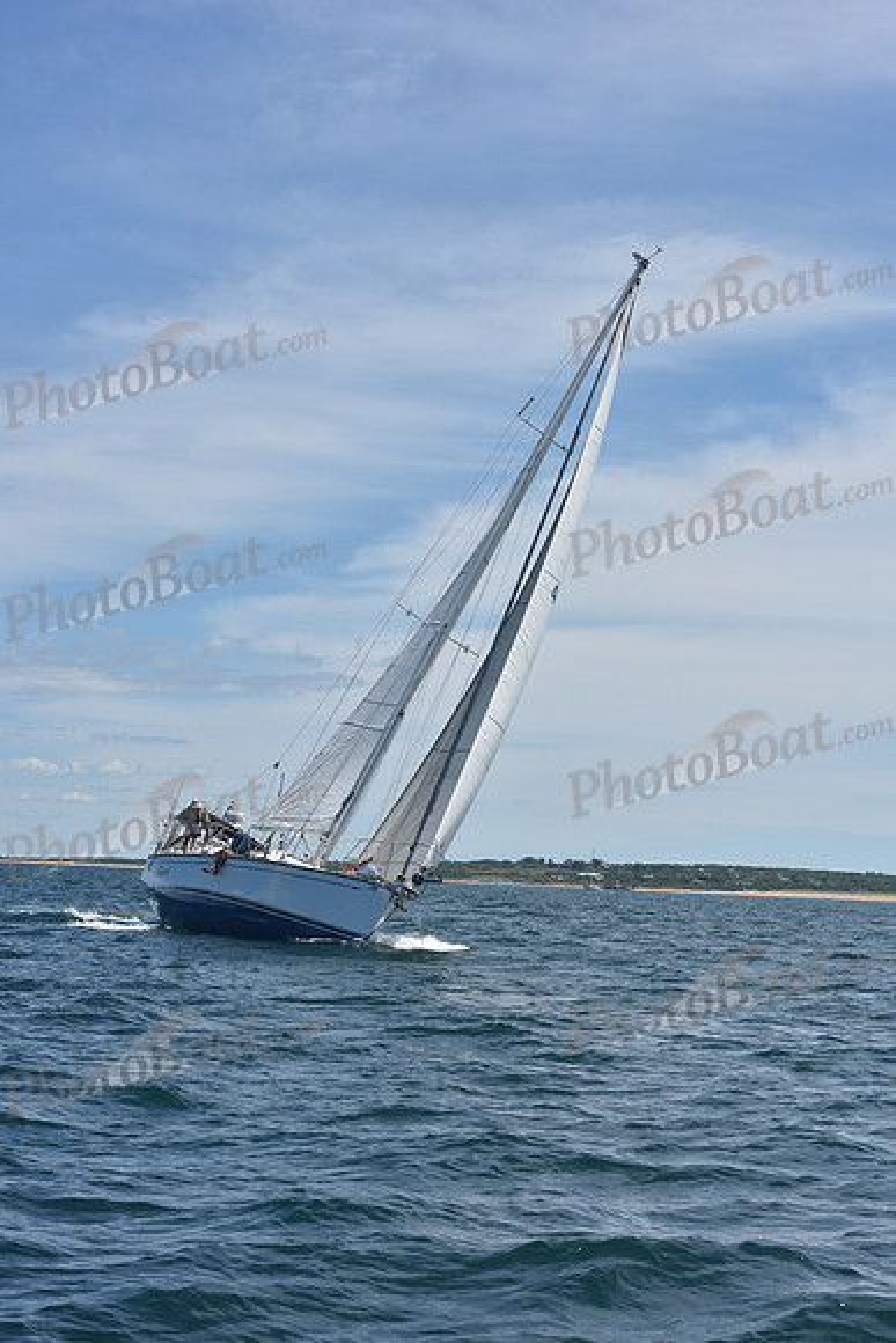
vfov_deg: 28.8
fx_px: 2612
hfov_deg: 19.5
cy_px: 672
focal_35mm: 70
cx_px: 448
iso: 250
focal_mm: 70
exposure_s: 1/800
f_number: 11
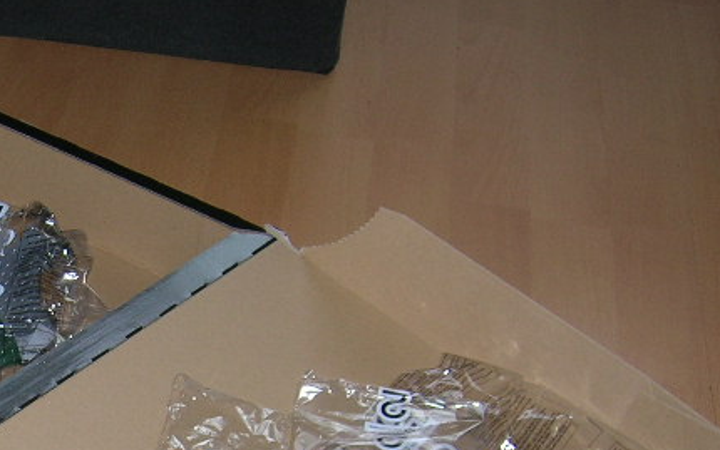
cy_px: 502
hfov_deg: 19.0
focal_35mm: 106
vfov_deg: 12.1
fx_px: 2081
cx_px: -30
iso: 50
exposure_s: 1/60.1
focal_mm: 7
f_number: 3.1
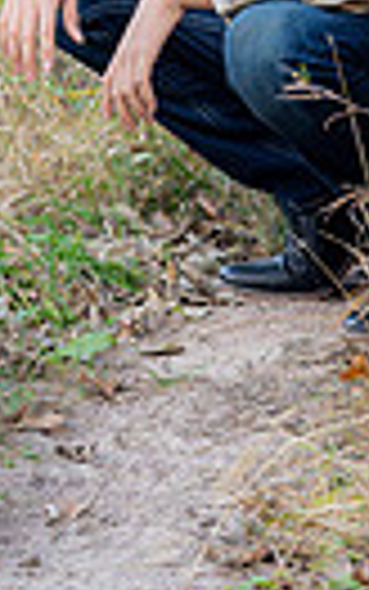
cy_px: -320
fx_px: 4790
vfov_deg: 6.9
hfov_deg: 4.4
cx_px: 284
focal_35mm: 298
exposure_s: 1/125
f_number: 3.5
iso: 200
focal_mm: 85
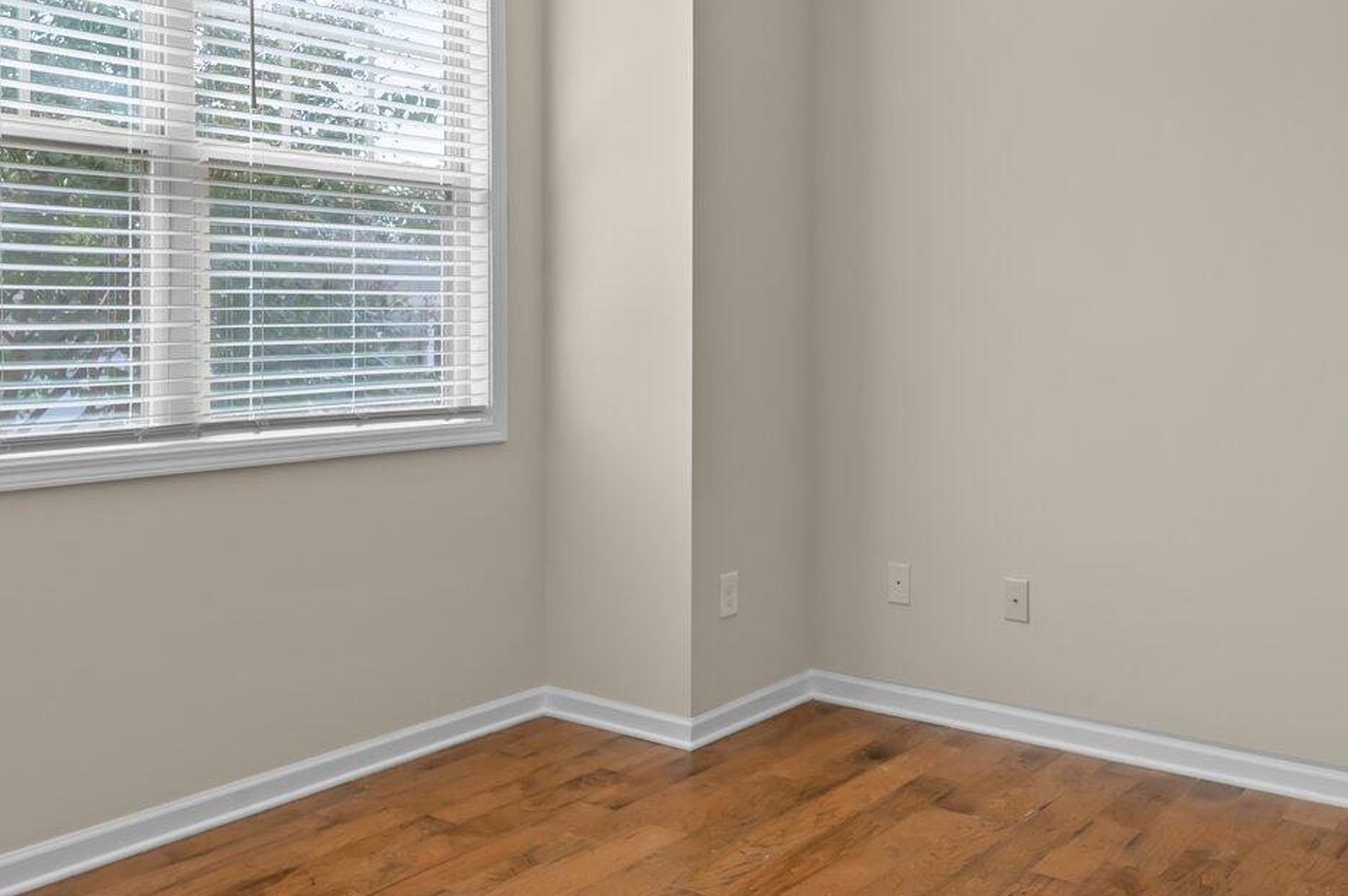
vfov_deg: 39.5
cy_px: 316
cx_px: 844
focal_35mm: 33
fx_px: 1235
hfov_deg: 56.6
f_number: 6.3
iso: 400
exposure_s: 1/30
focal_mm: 15
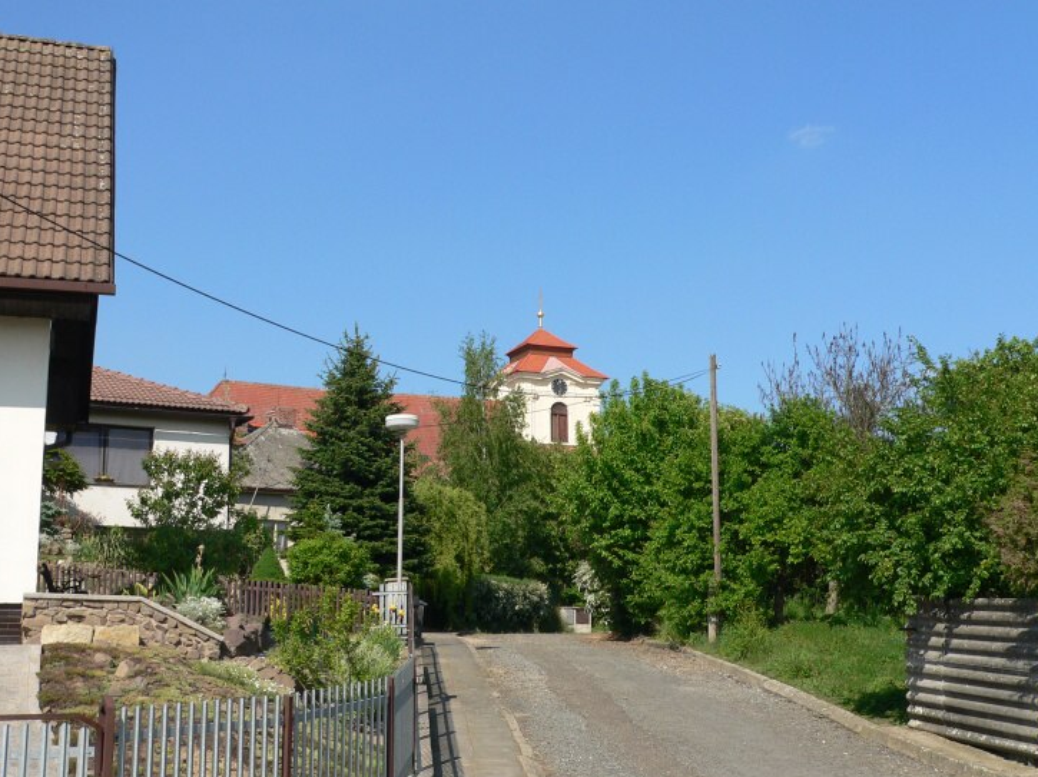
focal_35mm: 53
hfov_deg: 36.2
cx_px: 523
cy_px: 395
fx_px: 1588
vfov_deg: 27.5
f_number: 4.6
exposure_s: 1/500
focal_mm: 8.1
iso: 80
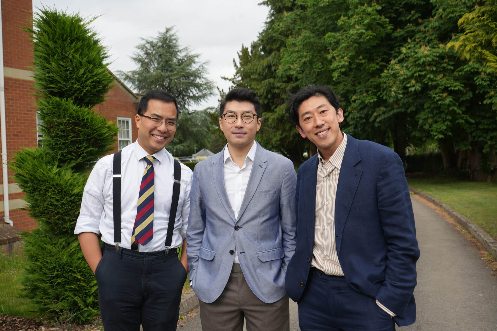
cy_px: 166
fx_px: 511
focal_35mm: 37
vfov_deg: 35.9
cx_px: 248
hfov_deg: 51.9
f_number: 7.1
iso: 100
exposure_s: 1/125
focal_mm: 37
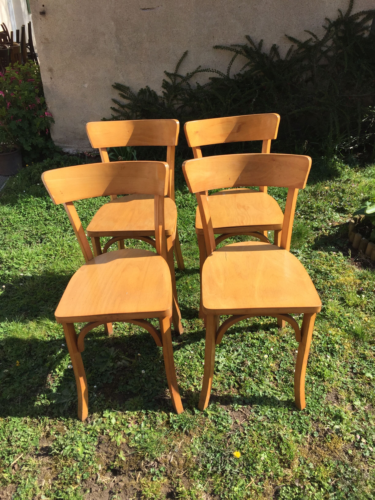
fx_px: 419
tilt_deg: -31.2
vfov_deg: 61.7
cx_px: 188
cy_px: 250
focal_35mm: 29
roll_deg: -0.8
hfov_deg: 48.2
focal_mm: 4.15
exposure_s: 1/1276
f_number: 2.2
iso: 32
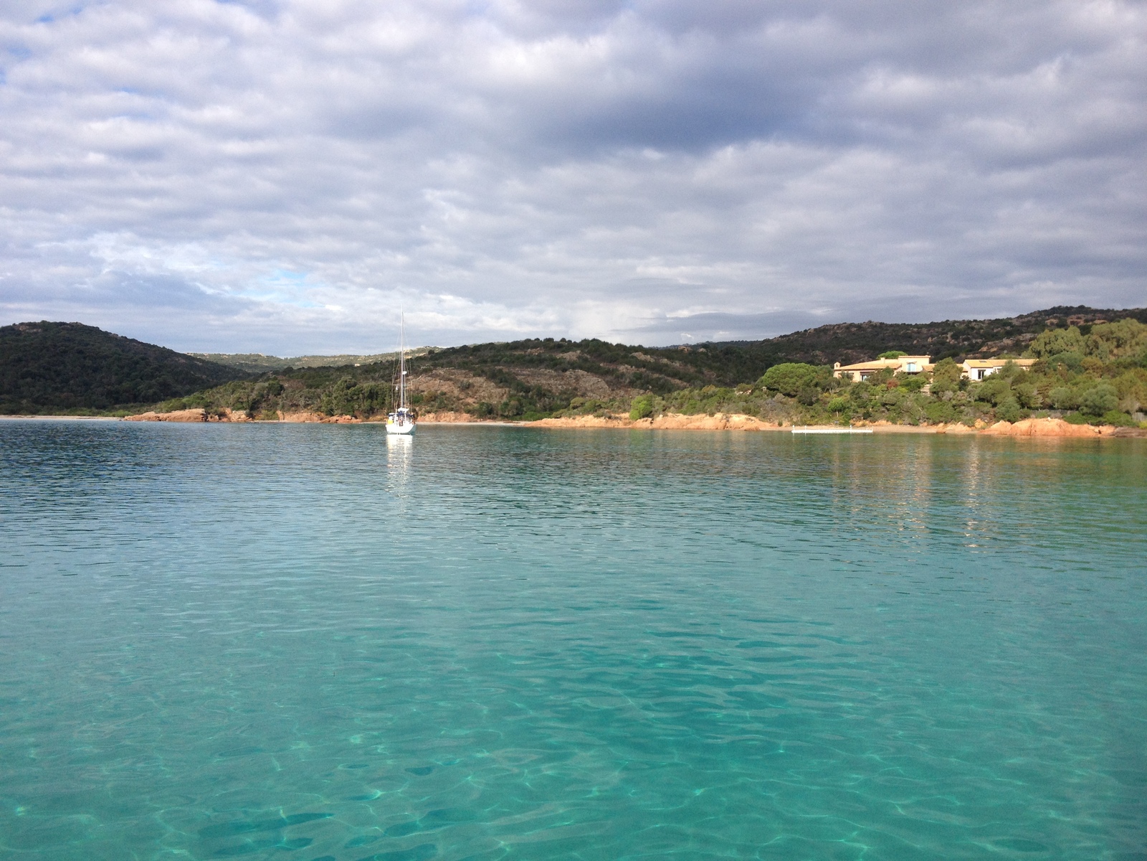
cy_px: 430
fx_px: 1160
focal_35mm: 35
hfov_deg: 52.6
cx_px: 574
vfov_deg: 40.7
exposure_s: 1/1493
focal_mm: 4.28
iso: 64
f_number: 2.4
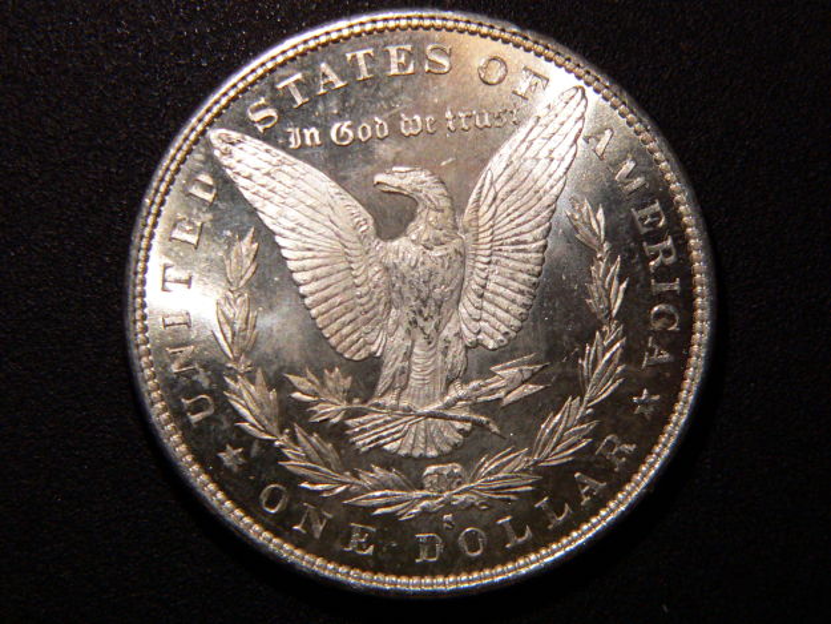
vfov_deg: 14.1
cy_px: 312
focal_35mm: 105
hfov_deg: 18.7
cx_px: 416
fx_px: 2521
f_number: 4
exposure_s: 1/500
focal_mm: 17.4
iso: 200
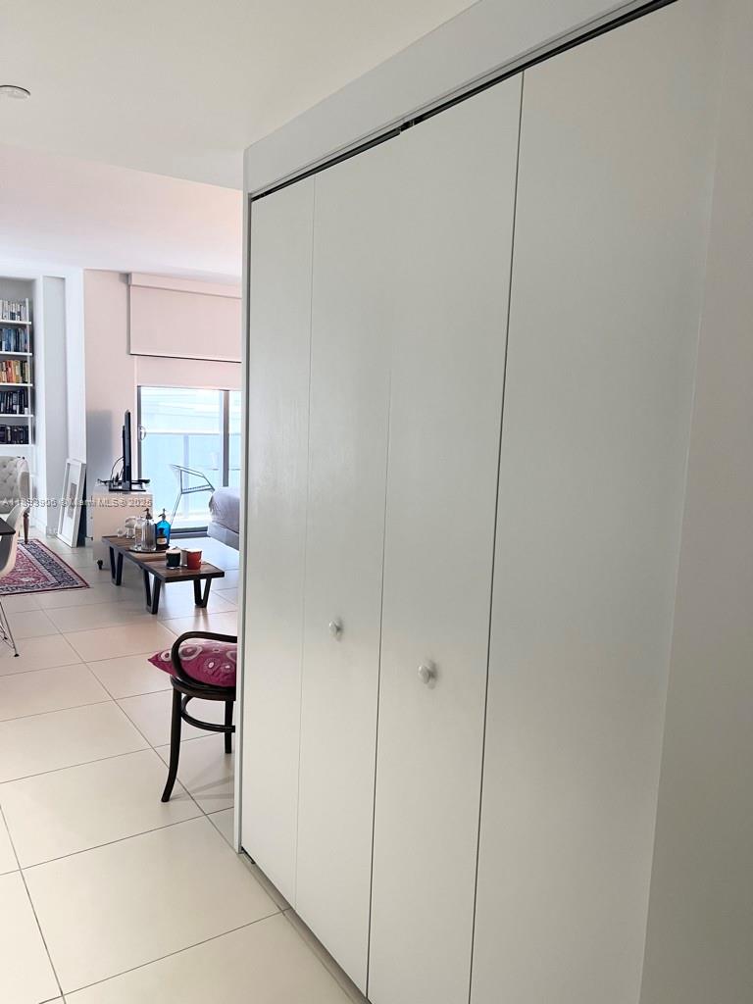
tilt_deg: -7.1
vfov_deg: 67.3
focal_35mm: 26
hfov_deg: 53.1
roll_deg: -1.6
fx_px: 754
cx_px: 376
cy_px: 502
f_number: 1.5
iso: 125
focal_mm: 5.7
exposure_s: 1/60
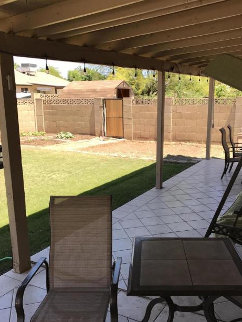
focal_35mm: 35
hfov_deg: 40.6
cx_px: 140
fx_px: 326
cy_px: 176
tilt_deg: -15.1
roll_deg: +0.7
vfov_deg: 52.5
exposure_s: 1/754
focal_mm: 3.99
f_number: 1.8
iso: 20
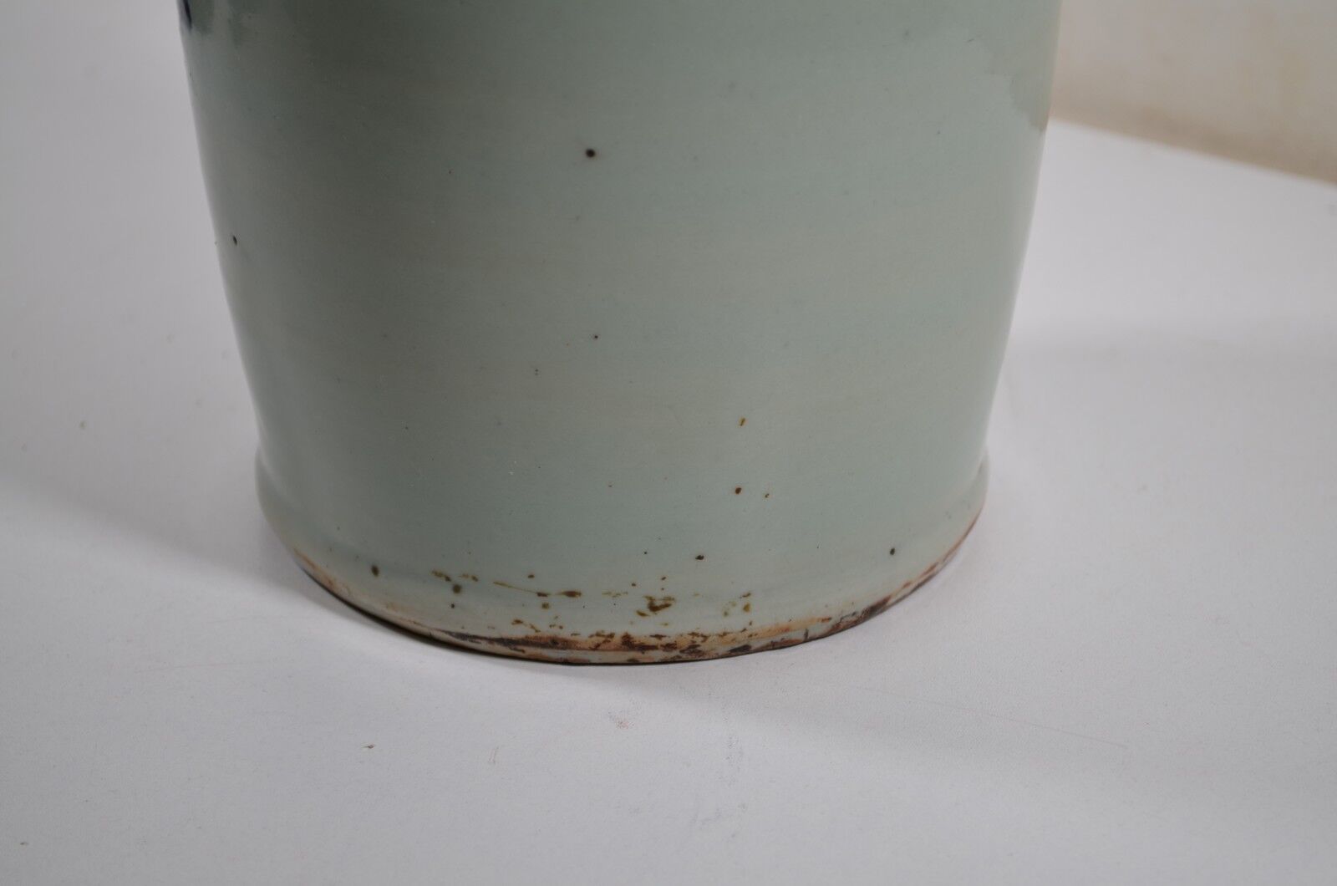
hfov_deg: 27.0
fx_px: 2780
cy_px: 443
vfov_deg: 18.1
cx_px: 668
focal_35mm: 75
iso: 100
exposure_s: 1/60
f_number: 5.6
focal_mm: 50
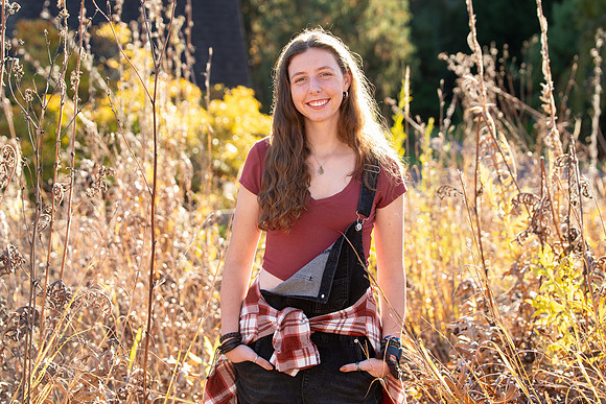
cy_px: 189
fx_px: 1469
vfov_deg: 15.7
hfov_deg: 23.3
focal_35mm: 87
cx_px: 276
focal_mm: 80
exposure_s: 1/200
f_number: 4
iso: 160
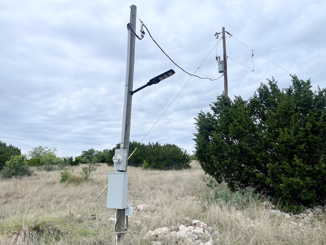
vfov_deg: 53.1
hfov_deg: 67.3
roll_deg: -0.7
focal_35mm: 26
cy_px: 120
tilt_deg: +11.0
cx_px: 169
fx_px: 245
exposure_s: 1/6250
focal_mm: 5.1
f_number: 1.6
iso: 32
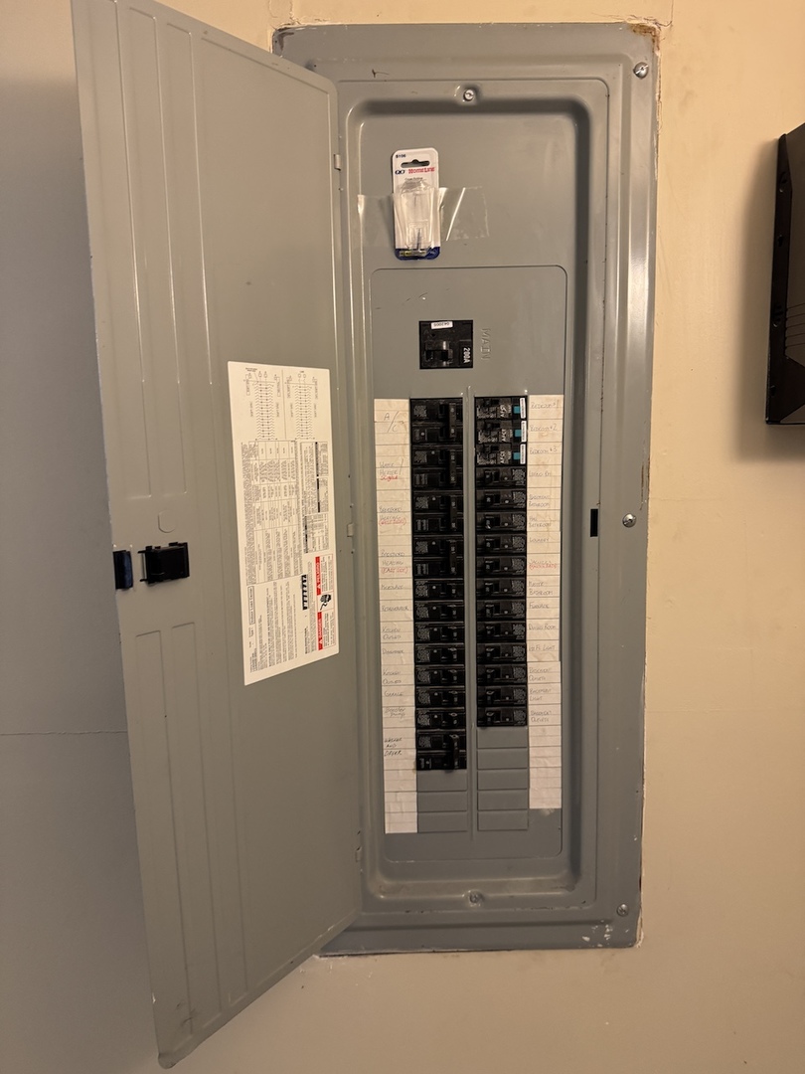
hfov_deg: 56.8
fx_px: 744
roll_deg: +0.3
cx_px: 402
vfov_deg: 71.6
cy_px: 537
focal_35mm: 24
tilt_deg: -5.5
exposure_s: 1/60
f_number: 1.78
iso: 250
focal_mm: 6.76
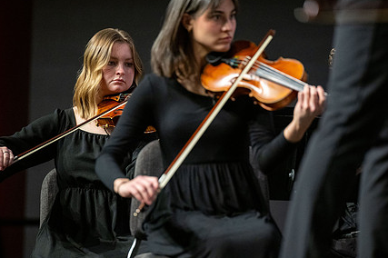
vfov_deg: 5.0
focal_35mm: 272
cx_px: 189
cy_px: 148
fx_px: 2929
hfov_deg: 7.6
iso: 2500
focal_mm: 200
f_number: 2.8
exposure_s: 1/400
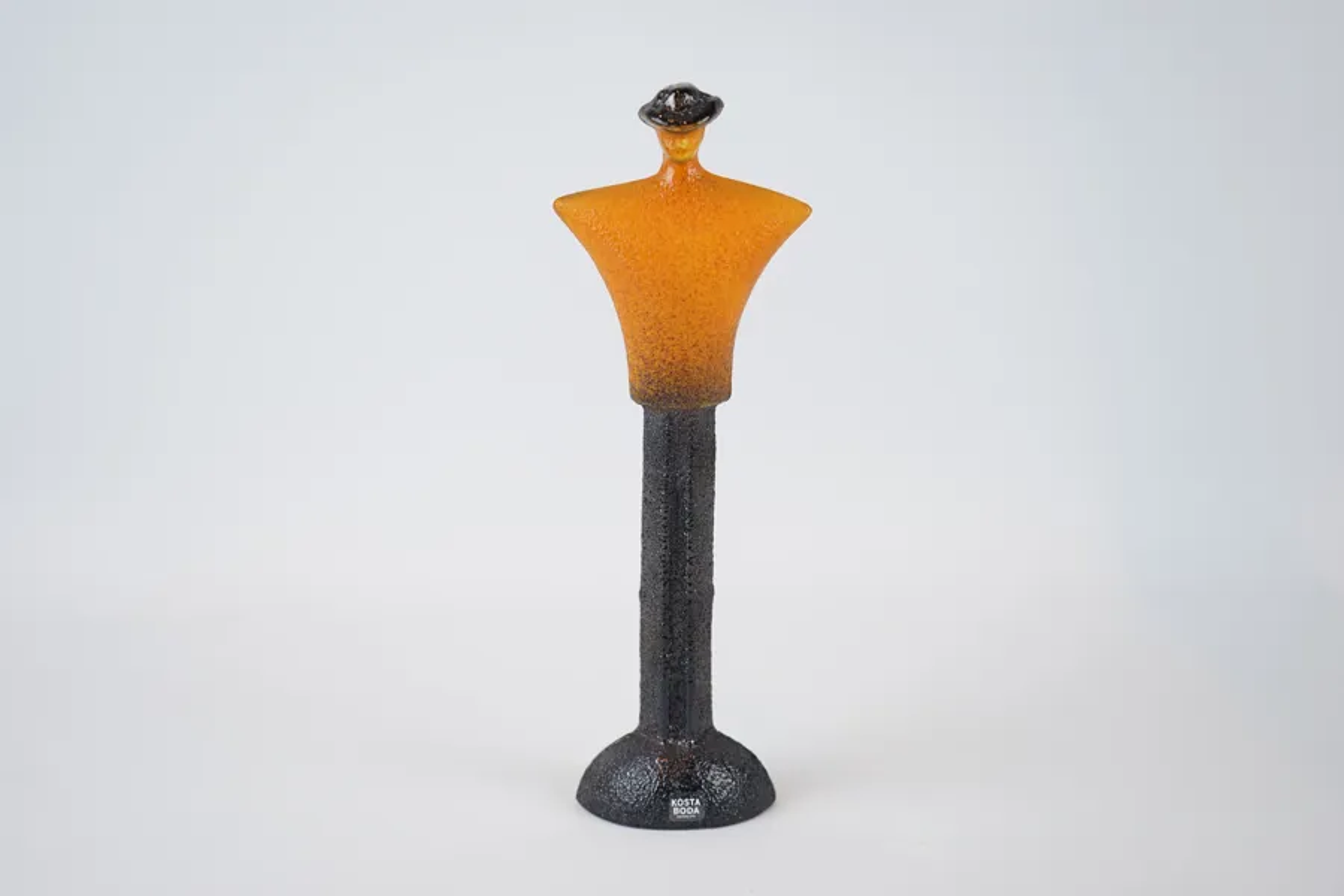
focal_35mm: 44
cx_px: 672
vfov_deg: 30.5
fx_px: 1643
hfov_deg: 44.5
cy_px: 448
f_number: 4.5
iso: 100
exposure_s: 1/60
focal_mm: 44
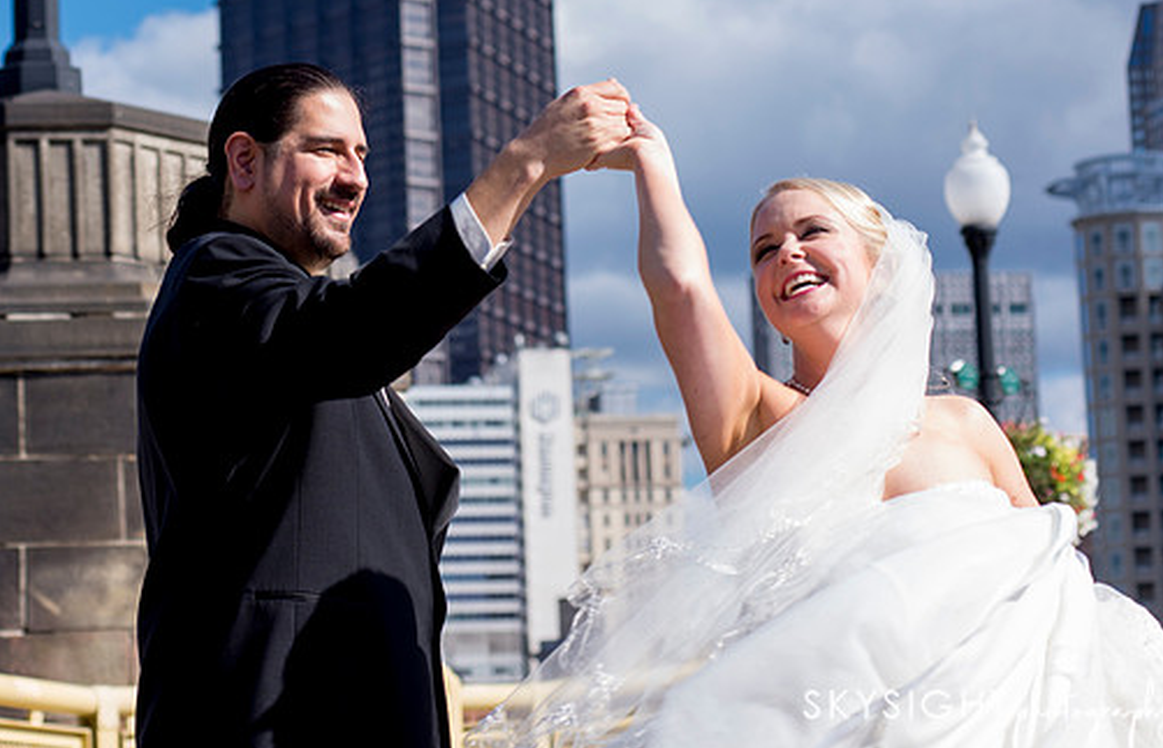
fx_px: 3963
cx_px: 328
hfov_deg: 16.6
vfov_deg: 10.8
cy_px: 175
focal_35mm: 124
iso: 200
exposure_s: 1/500
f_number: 7.1
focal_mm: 80
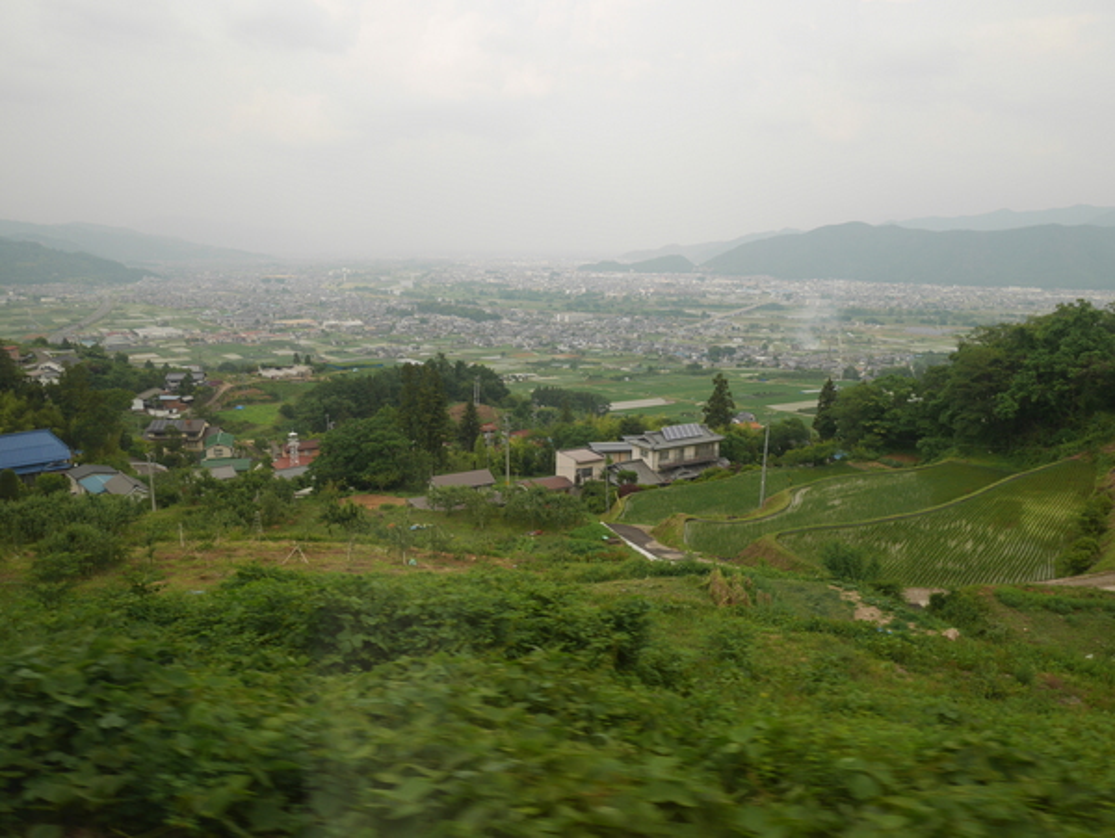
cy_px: 419
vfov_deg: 56.9
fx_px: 774
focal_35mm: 24
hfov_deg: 71.6
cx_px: 558
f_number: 5.6
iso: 200
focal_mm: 12
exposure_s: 1/320
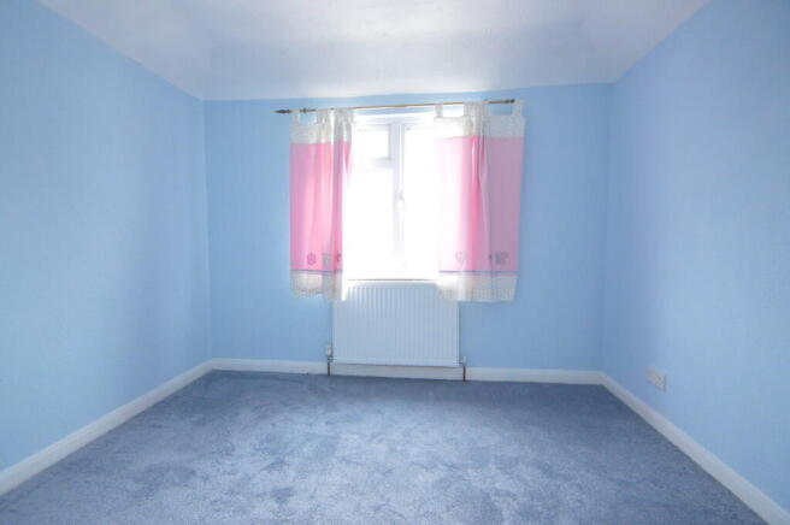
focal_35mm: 15
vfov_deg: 77.2
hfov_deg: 100.4
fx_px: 329
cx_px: 395
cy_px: 262
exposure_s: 1/100
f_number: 4.5
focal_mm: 10
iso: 3200
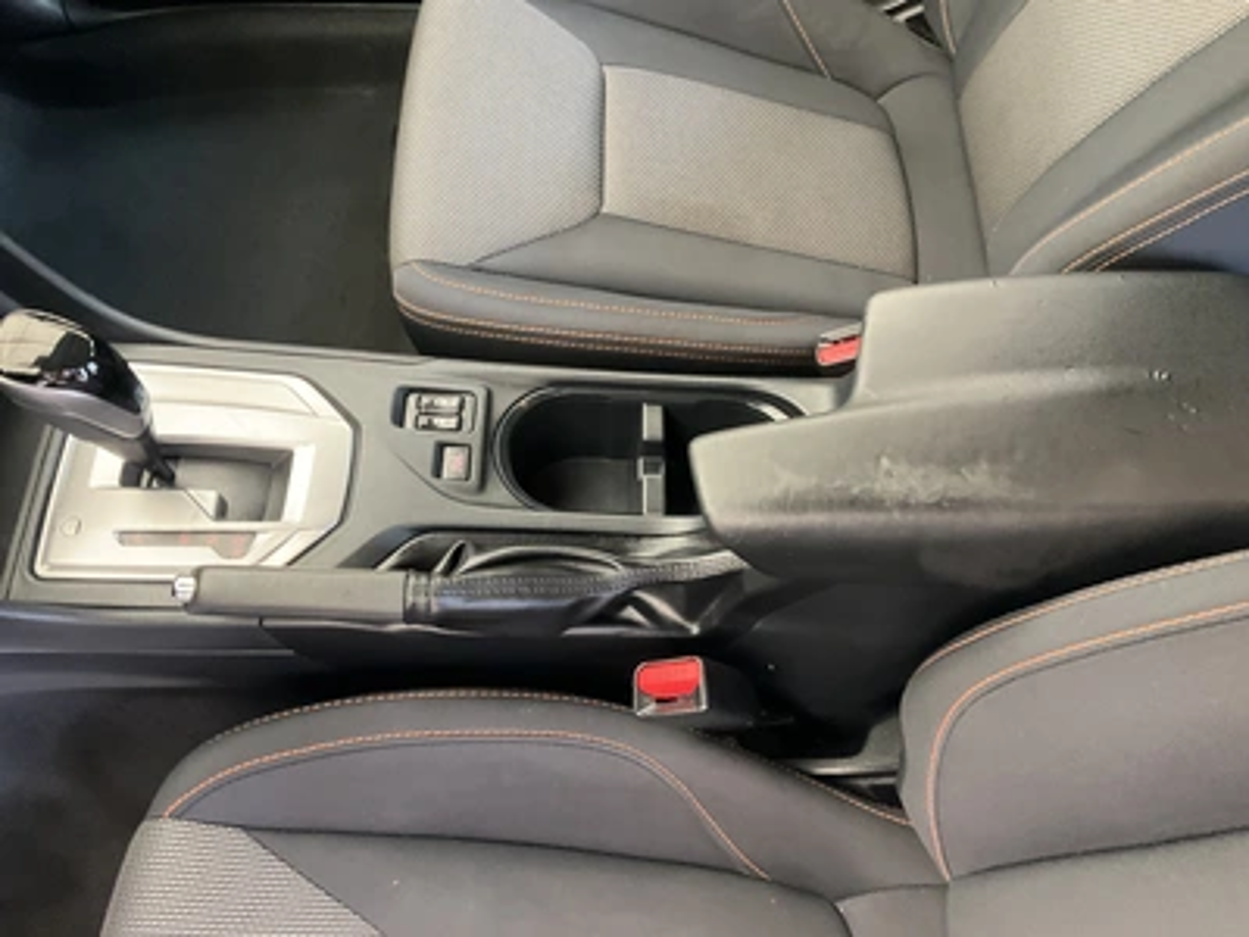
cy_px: 468
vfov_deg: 48.2
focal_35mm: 29
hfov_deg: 61.7
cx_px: 624
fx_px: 1046
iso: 320
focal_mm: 3
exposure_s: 1/35
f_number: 1.8
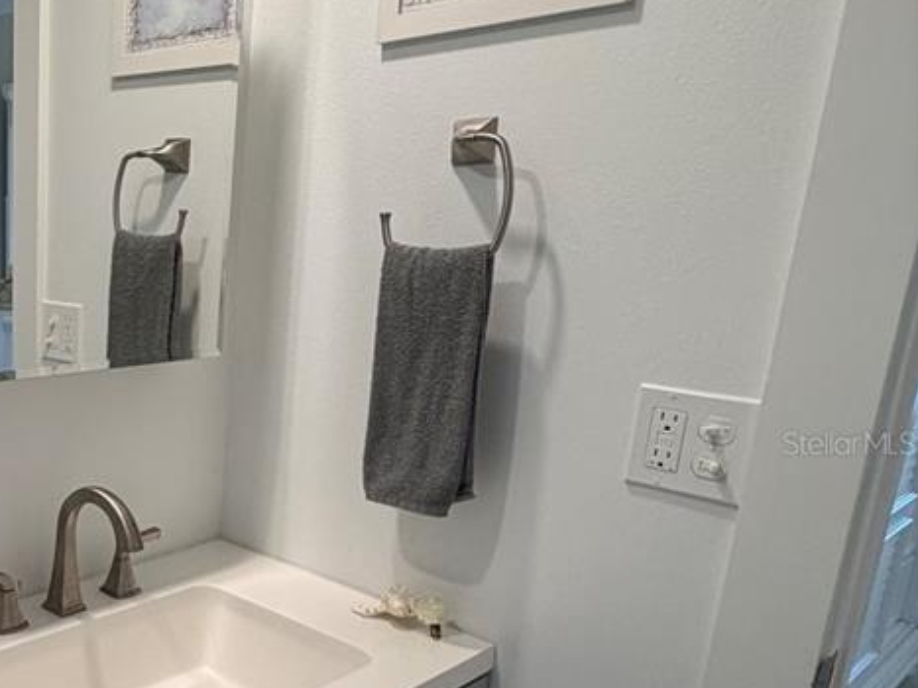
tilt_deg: -14.1
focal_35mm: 36
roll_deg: -0.9
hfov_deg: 44.9
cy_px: 442
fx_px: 954
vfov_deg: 39.3
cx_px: 37
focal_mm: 2.22
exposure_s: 1/120
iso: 160
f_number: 2.2
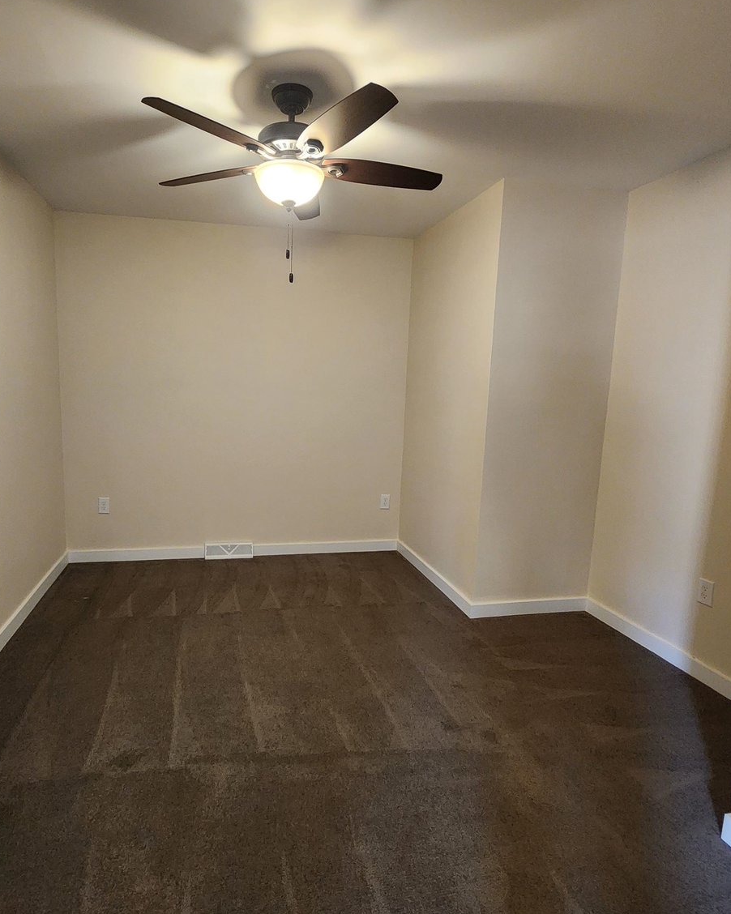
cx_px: 312
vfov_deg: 86.4
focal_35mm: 18
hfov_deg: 73.4
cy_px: 449
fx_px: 487
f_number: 2.2
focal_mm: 2.2
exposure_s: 1/30
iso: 500
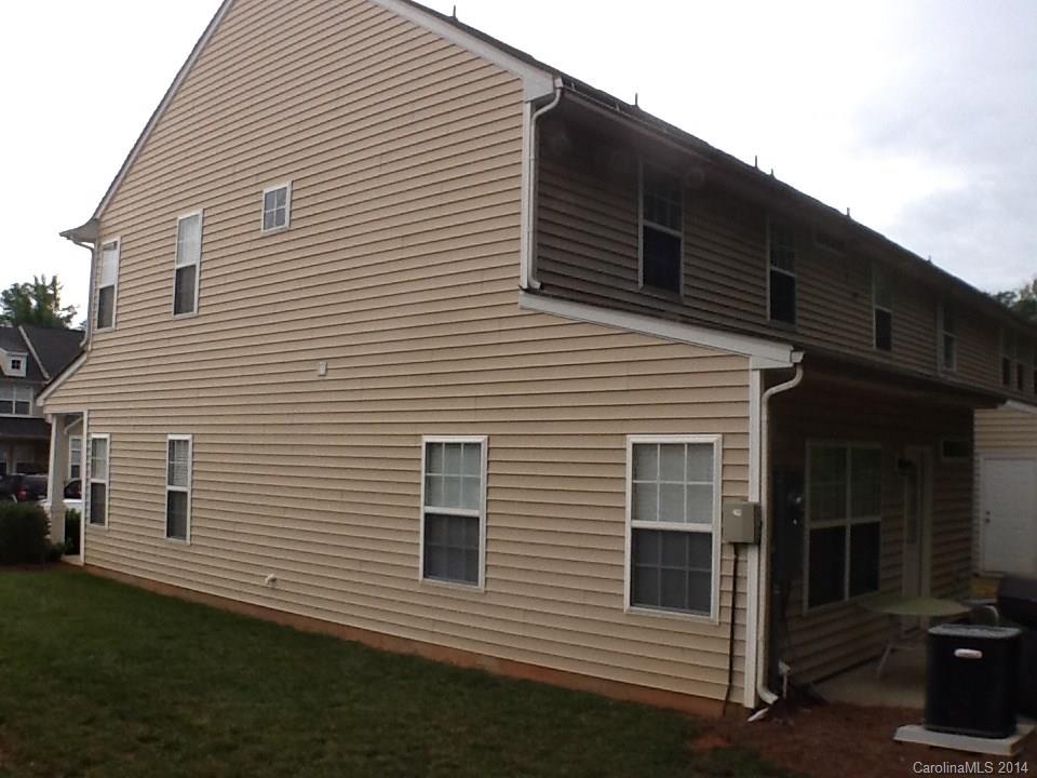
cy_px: 389
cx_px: 518
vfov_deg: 32.9
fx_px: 1318
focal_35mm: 44
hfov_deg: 42.9
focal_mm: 2.03
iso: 40
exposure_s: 1/637
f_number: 2.4
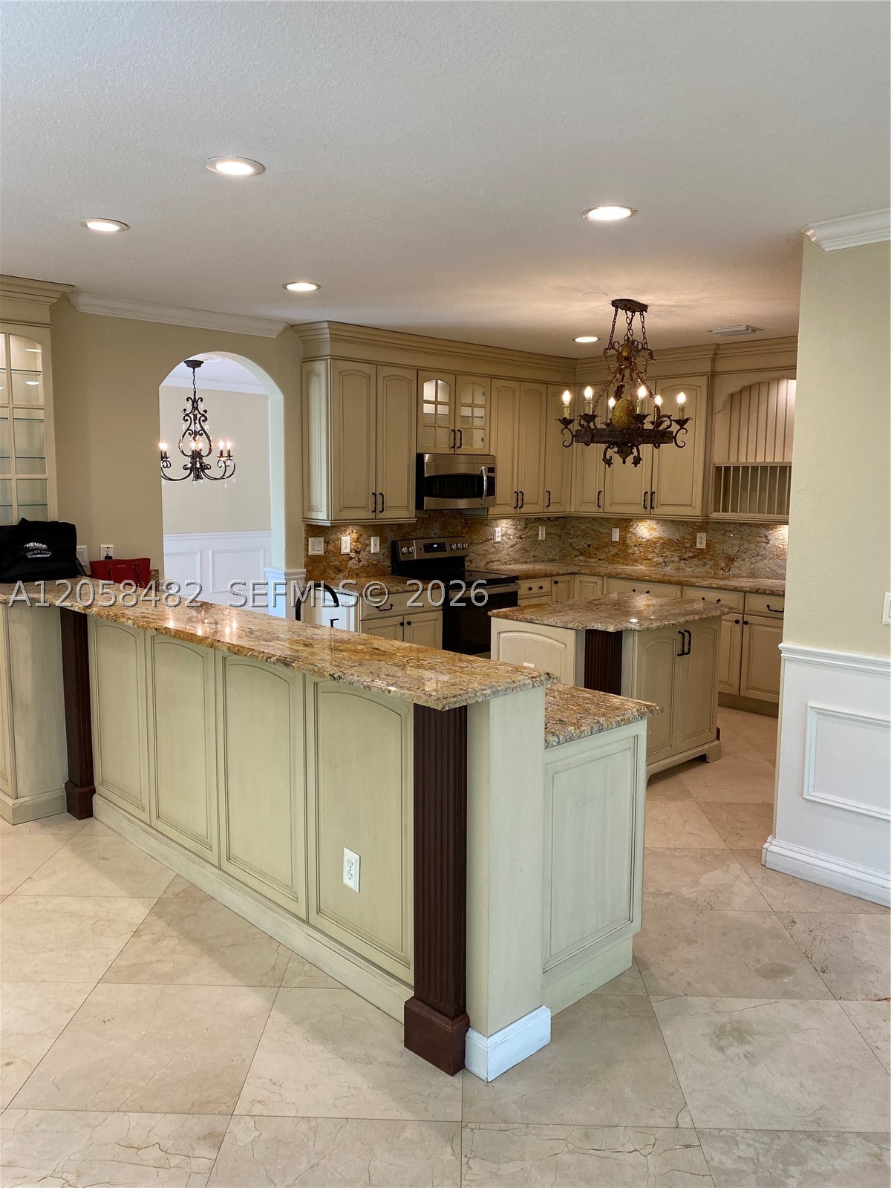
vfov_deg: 67.3
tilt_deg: -7.7
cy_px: 594
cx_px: 446
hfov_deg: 53.1
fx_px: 892
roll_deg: -1.1
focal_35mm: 26
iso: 80
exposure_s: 1/60
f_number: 1.8
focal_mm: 4.25
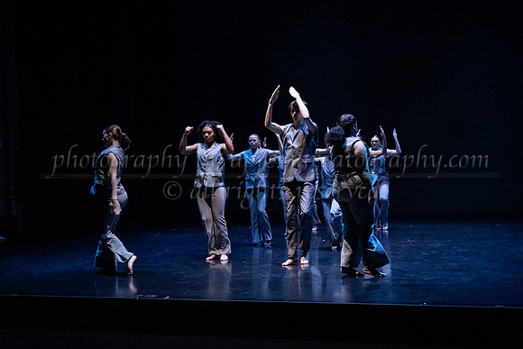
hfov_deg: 38.6
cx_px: 285
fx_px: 745
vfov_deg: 26.3
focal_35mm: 51
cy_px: 159
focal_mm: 47
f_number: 3.5
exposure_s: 1/250
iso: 6400
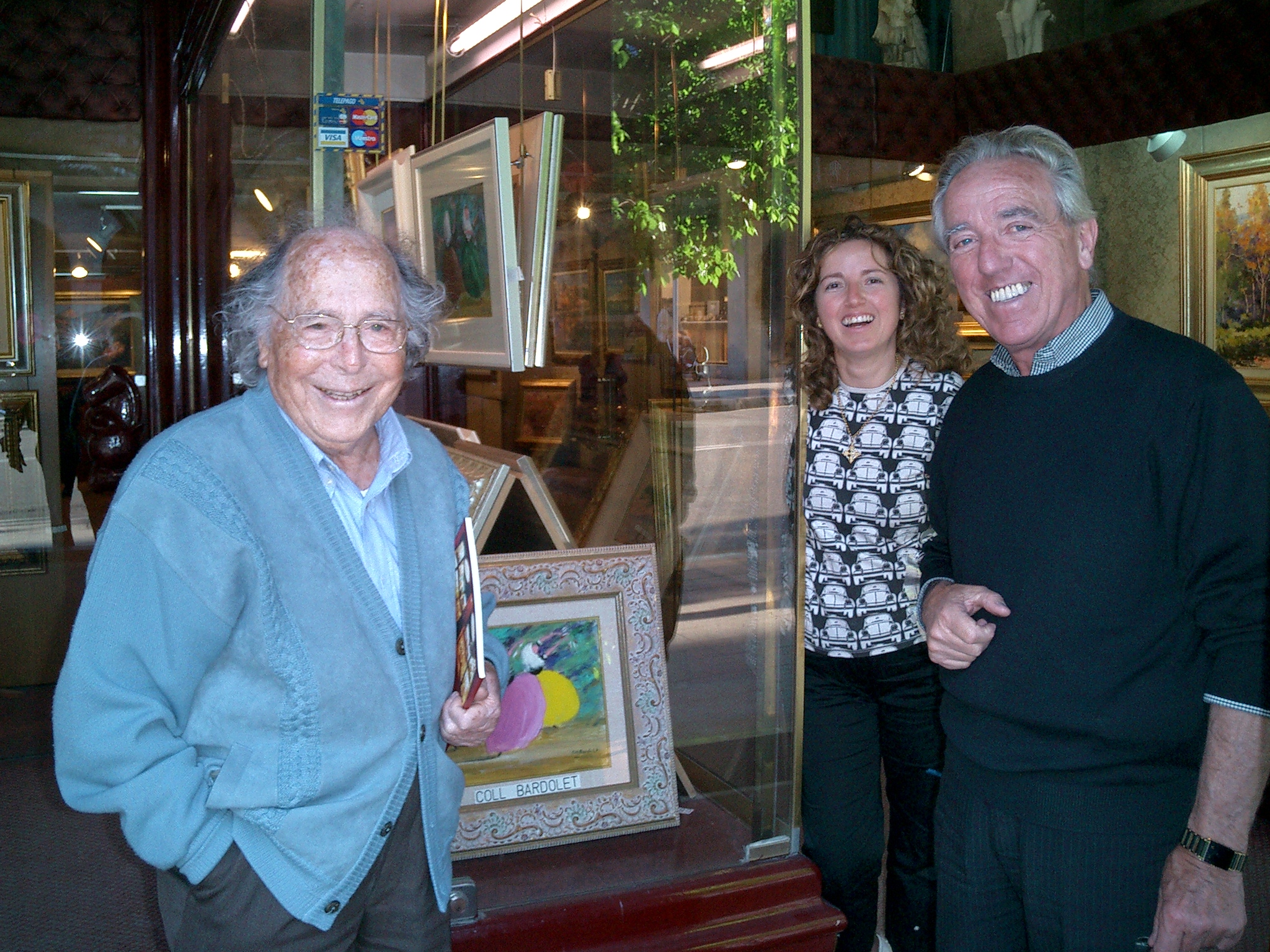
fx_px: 1284
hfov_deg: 52.6
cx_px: 635
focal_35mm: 35
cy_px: 476
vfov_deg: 40.7
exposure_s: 1/40
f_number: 4.2
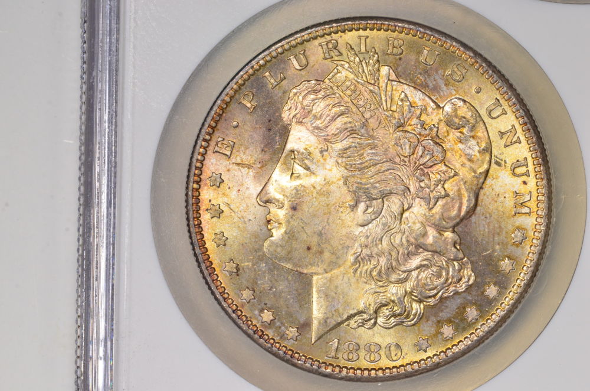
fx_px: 3679
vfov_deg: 6.1
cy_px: 196
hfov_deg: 9.2
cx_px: 295
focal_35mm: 225
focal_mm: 150
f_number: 10
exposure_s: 1/20
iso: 400
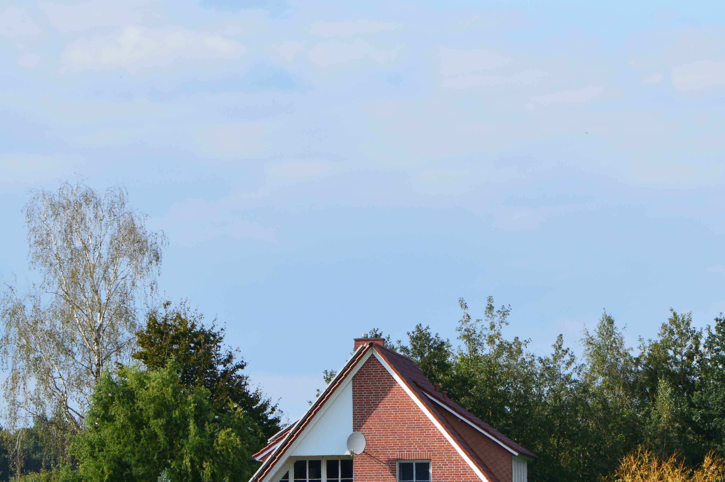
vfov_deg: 5.9
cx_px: 347
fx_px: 4688
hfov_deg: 8.8
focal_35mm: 233
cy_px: 413
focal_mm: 90
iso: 400
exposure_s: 1/400
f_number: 11
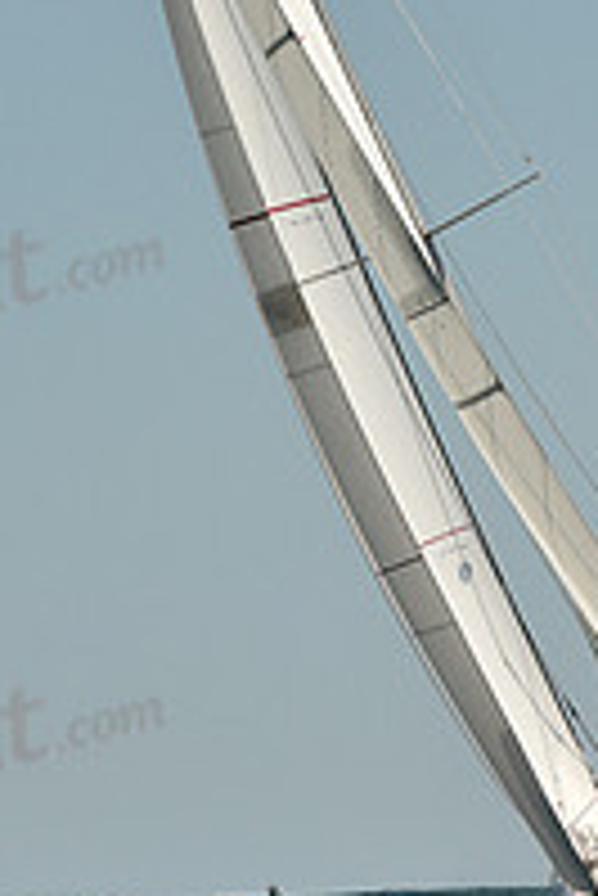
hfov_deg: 2.4
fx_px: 14525
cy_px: 23
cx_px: 398
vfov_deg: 3.5
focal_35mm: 584
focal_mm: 200
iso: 250
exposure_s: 1/2500
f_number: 5.6
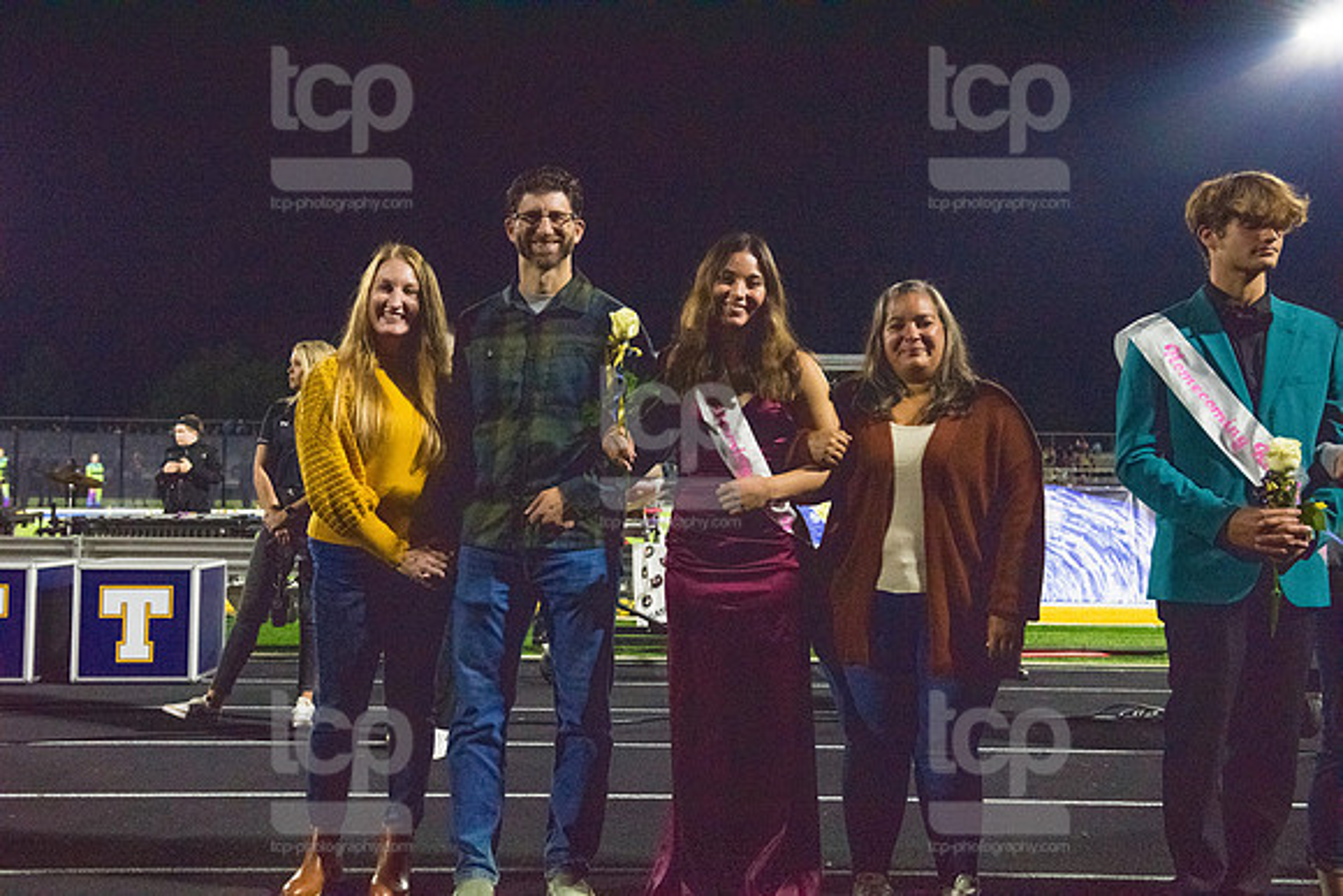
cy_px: 448
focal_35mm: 42
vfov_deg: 31.9
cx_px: 672
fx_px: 1567
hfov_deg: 46.4
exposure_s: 1/500
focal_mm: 42
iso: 8000
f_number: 5
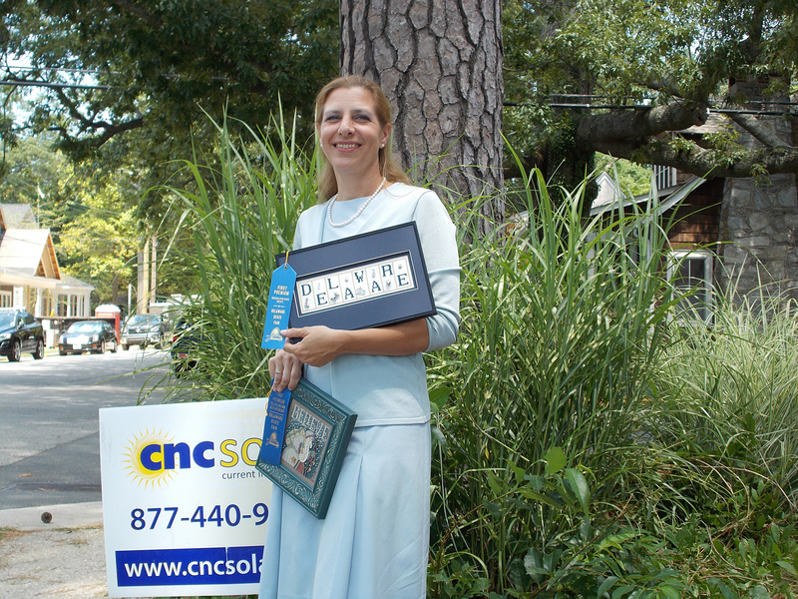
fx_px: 1153
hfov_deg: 38.2
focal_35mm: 50
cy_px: 300
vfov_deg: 29.1
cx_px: 399
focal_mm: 9
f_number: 4.5
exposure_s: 1/80
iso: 80
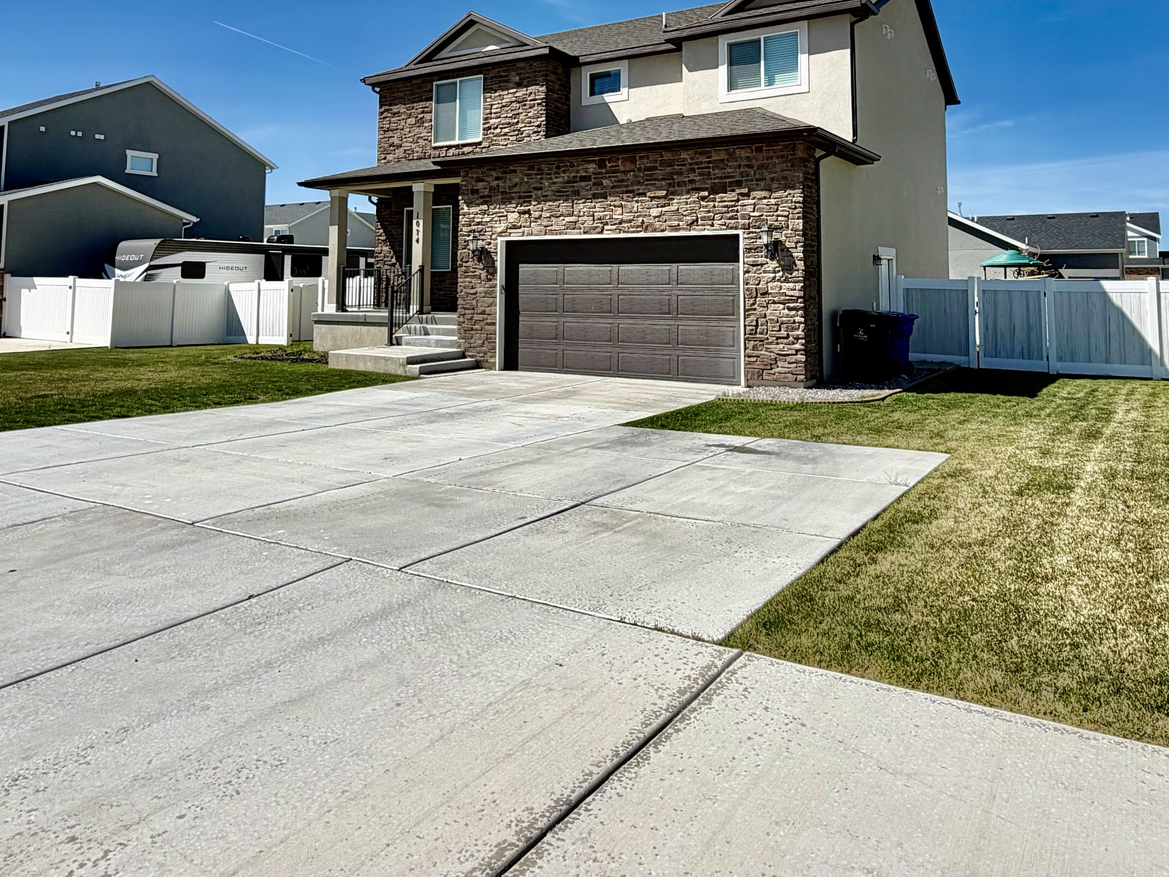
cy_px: 216
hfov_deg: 67.2
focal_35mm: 26
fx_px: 878
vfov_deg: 50.8
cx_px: 625
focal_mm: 2.22
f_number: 2.2
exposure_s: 1/1312
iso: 20
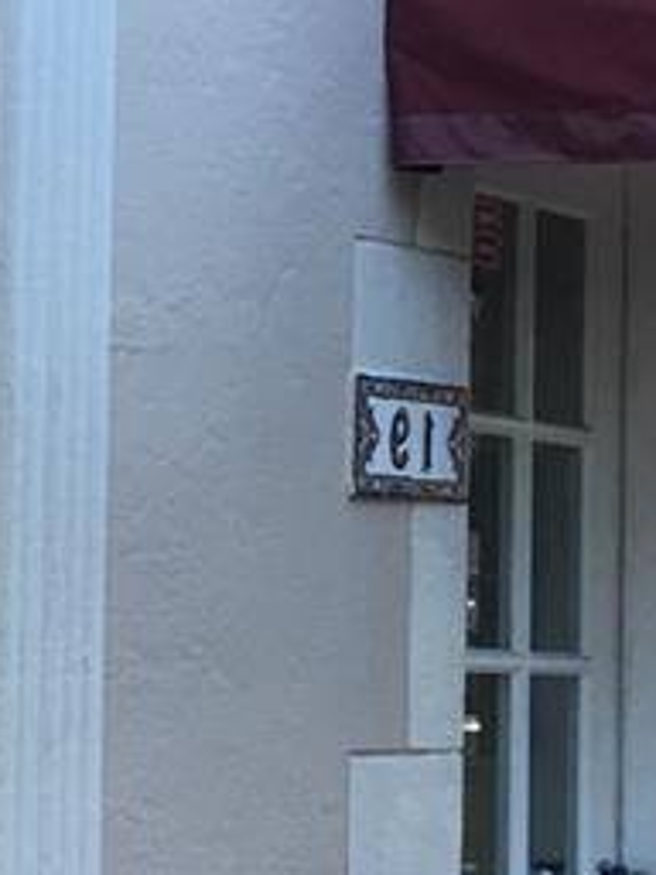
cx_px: -776
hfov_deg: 9.9
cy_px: 383
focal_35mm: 136
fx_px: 3436
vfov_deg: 14.5
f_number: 2.2
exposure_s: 1/40
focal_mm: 4.15
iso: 25
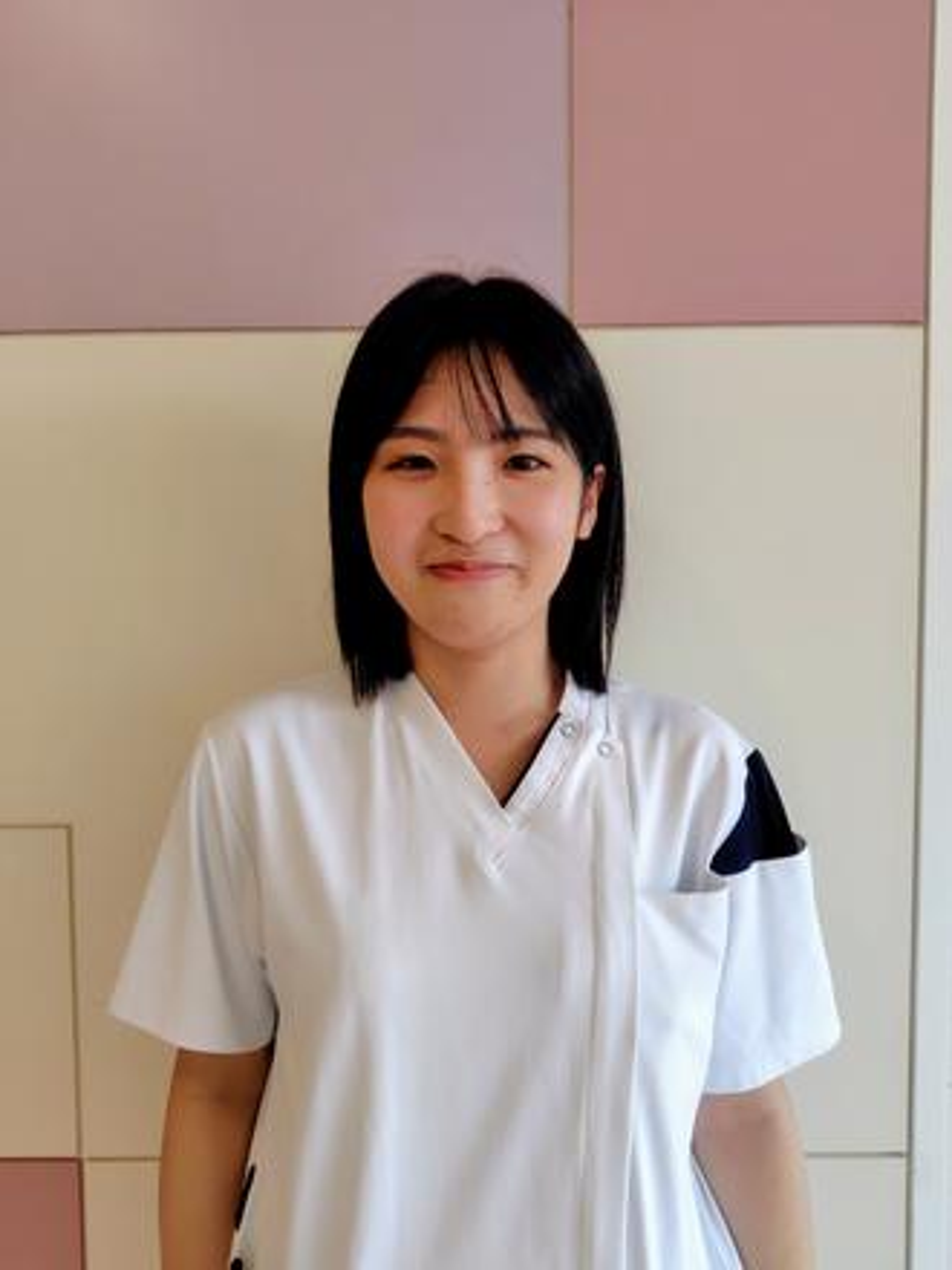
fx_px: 843
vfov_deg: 73.9
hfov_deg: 58.9
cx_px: 476
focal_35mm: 23
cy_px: 635
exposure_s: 1/120
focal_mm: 5.6
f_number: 1.9
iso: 160
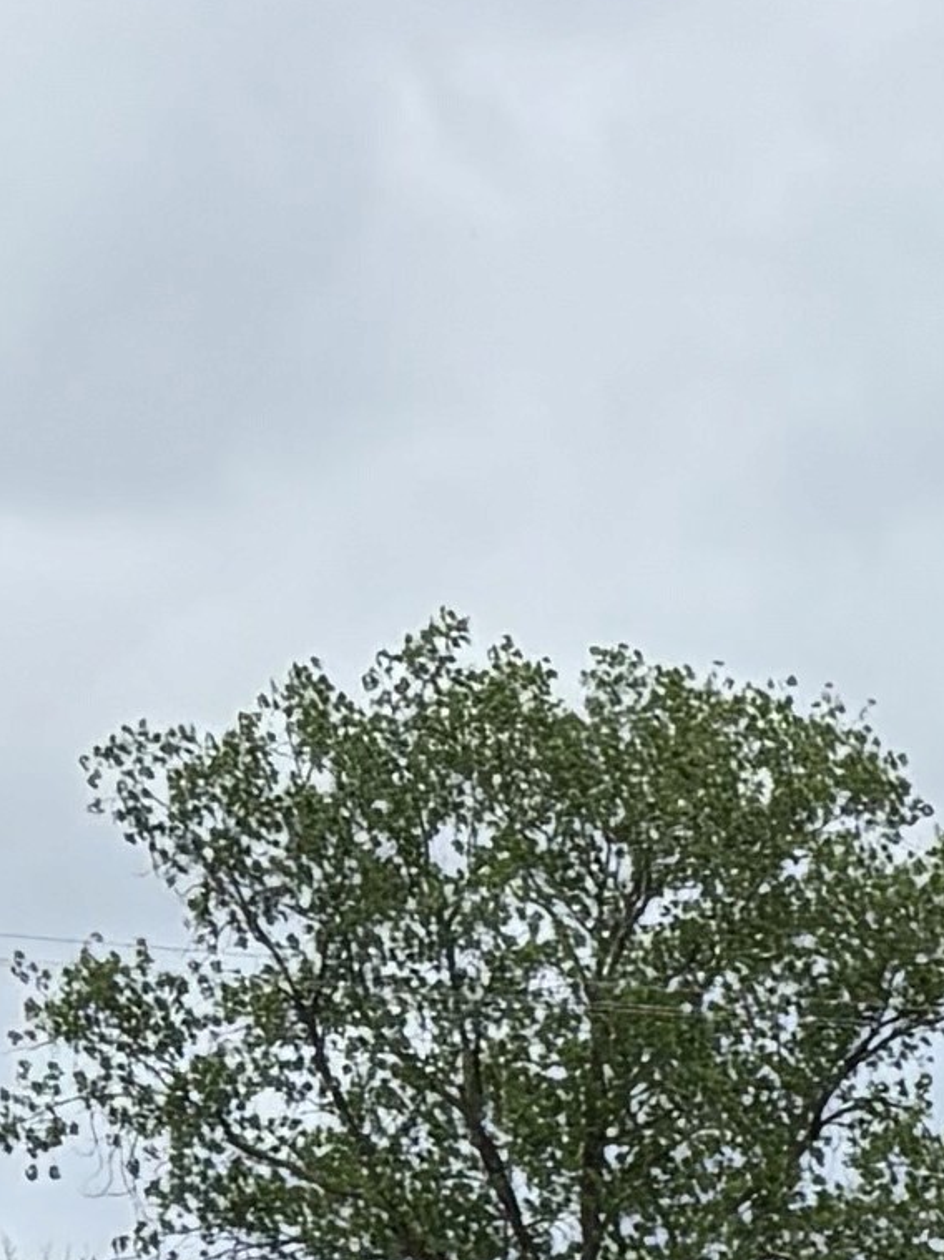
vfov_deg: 8.3
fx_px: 7131
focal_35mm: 196
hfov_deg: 6.9
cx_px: 2757
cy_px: 3925
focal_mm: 5.96
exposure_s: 1/2451
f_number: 1.6
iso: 50
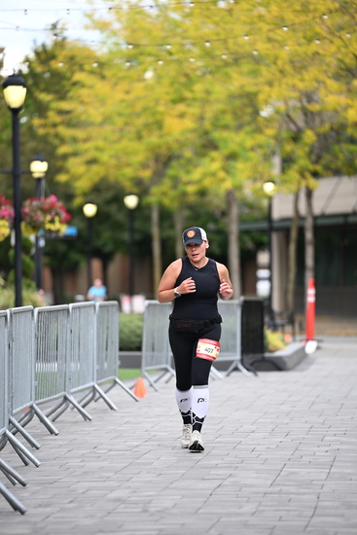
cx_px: 178
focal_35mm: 200
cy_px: 268
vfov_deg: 10.3
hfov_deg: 6.9
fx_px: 2973
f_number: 2.8
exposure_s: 1/1250
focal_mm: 200
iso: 640
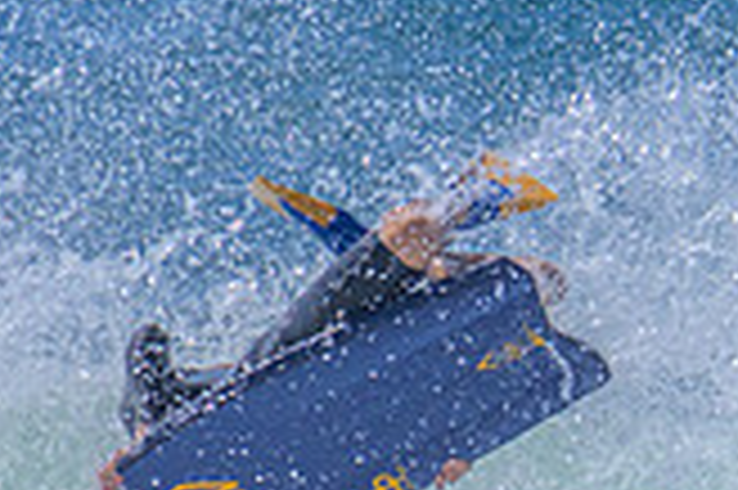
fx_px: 79664
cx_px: 839
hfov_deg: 0.5
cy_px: 509
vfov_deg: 0.4
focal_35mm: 3890
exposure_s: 1/2000
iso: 560
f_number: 11
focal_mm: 800
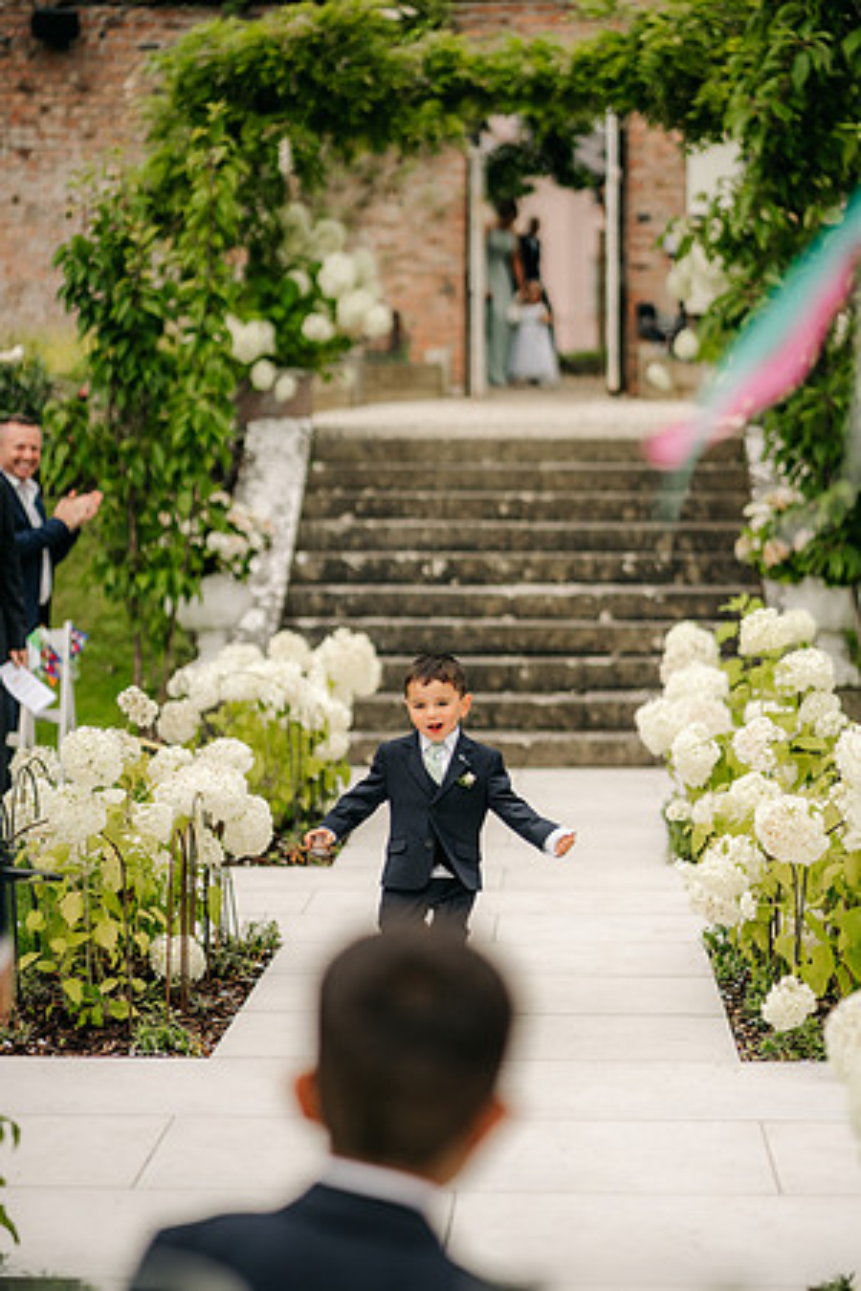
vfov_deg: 23.9
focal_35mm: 85
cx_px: 430
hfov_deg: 16.1
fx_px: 3049
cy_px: 646
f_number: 2
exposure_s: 1/3200
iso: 100
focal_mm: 85
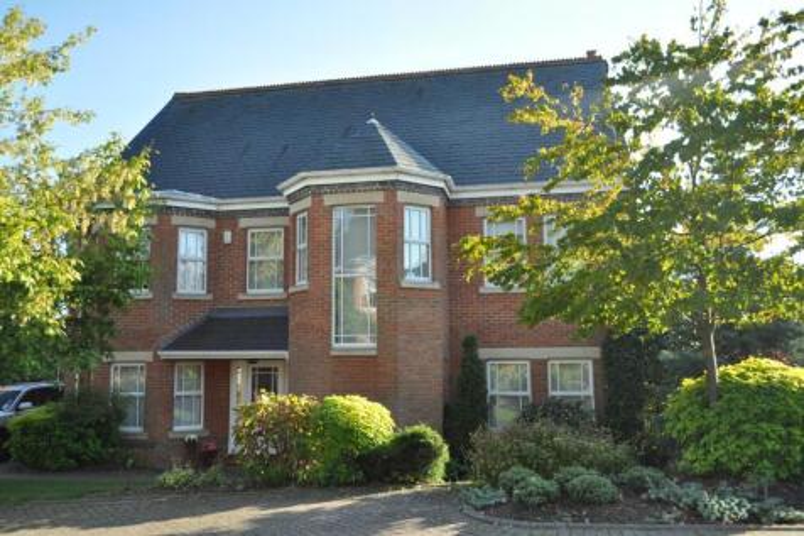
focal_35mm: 30
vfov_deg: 43.6
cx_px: 402
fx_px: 670
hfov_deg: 61.9
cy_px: 268
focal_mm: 20
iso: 800
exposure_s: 1/1250
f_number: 16
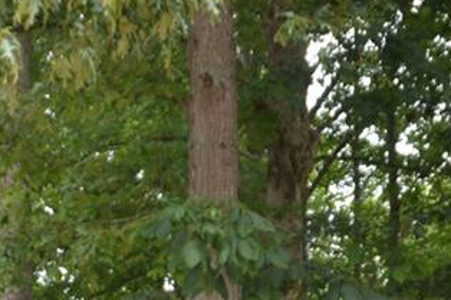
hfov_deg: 22.3
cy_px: 399
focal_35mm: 88
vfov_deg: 14.8
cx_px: 10
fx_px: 1102
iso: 100
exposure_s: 1/125
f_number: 4
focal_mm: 18
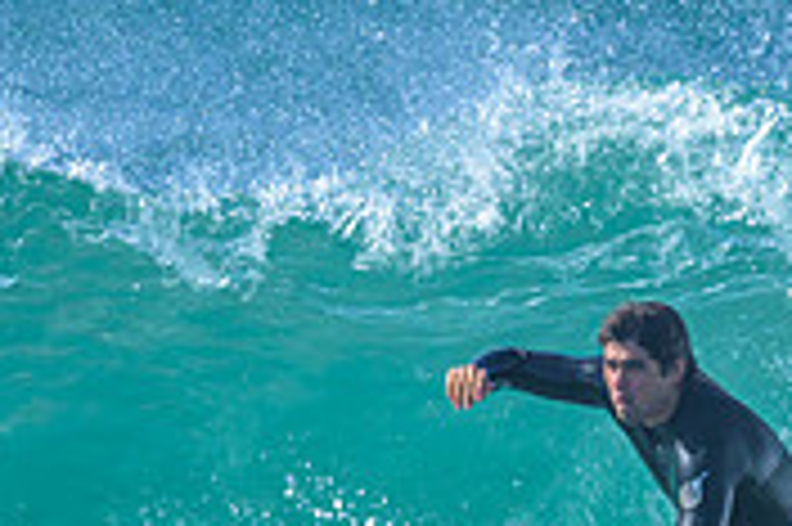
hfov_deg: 0.6
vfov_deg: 0.4
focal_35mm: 3630
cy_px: 305
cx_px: 402
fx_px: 79784
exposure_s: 1/2000
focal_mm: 800
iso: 280
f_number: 6.3
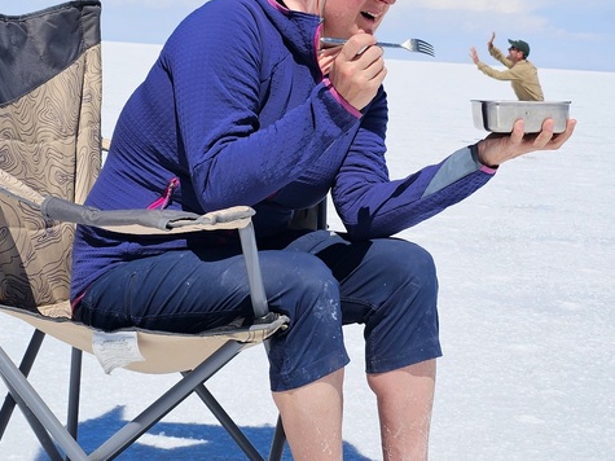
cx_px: 329
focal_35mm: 31
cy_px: 170
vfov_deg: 45.0
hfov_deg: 58.3
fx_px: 551
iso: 10
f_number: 1.7
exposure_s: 1/2082
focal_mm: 6.3
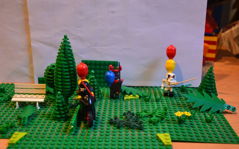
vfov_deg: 25.8
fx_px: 326
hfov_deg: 40.3
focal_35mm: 50
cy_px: 73
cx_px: 117
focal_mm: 32
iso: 800
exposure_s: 1/15
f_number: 4.5
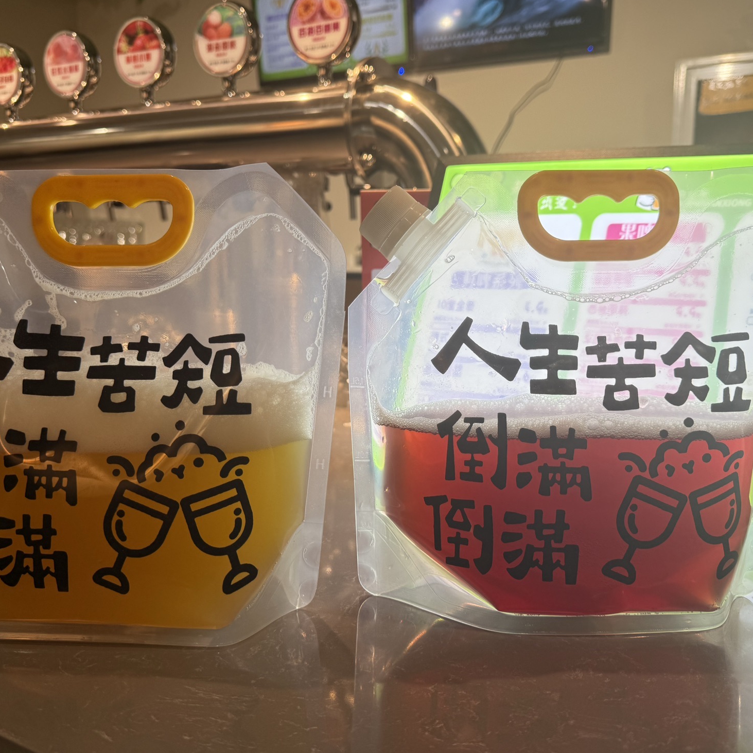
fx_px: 714
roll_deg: -0.2
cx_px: 373
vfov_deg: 55.6
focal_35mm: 29
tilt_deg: -9.9
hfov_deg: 55.6
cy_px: 376
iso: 80
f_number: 1.78
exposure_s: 1/188
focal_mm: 6.76
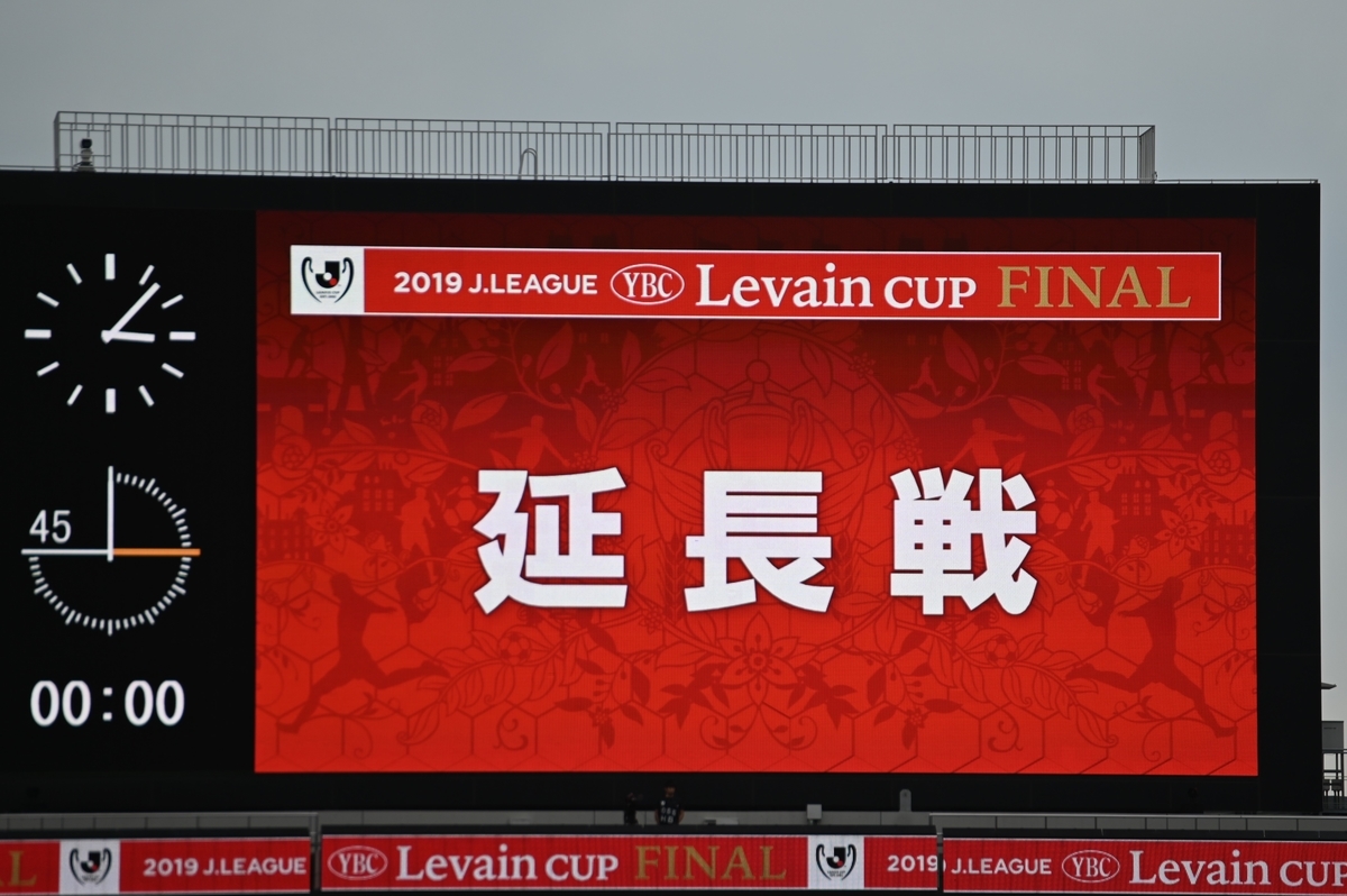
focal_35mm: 270
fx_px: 10094
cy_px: 448
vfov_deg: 5.1
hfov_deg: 7.6
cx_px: 674
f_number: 5.6
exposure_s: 1/500
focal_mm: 270
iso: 180
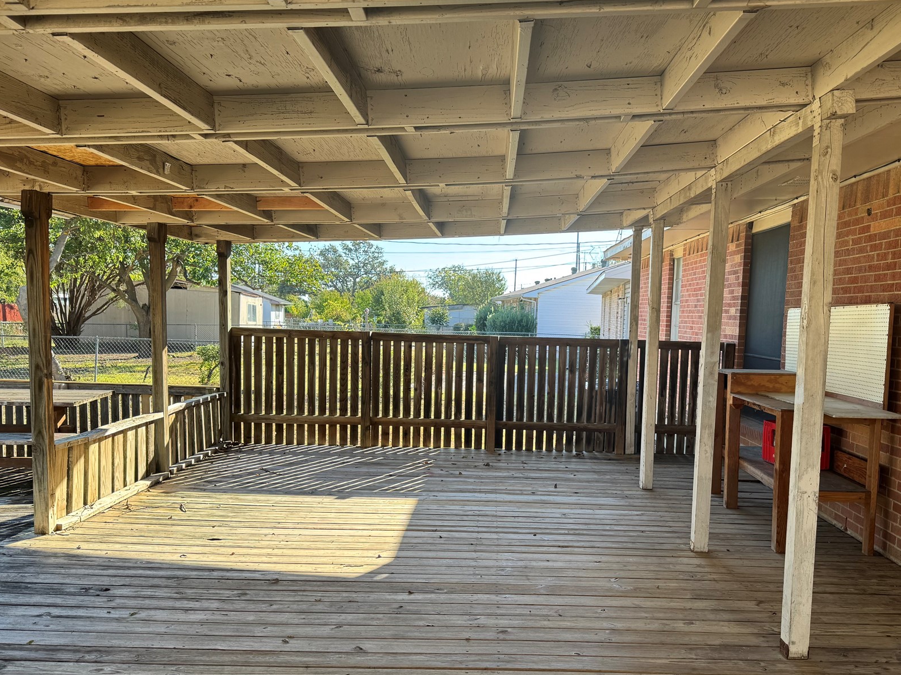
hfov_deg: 58.1
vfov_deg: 45.2
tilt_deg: -6.6
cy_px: 397
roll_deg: -1.7
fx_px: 807
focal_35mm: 31
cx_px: 522
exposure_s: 1/445
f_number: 1.78
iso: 80
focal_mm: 6.76
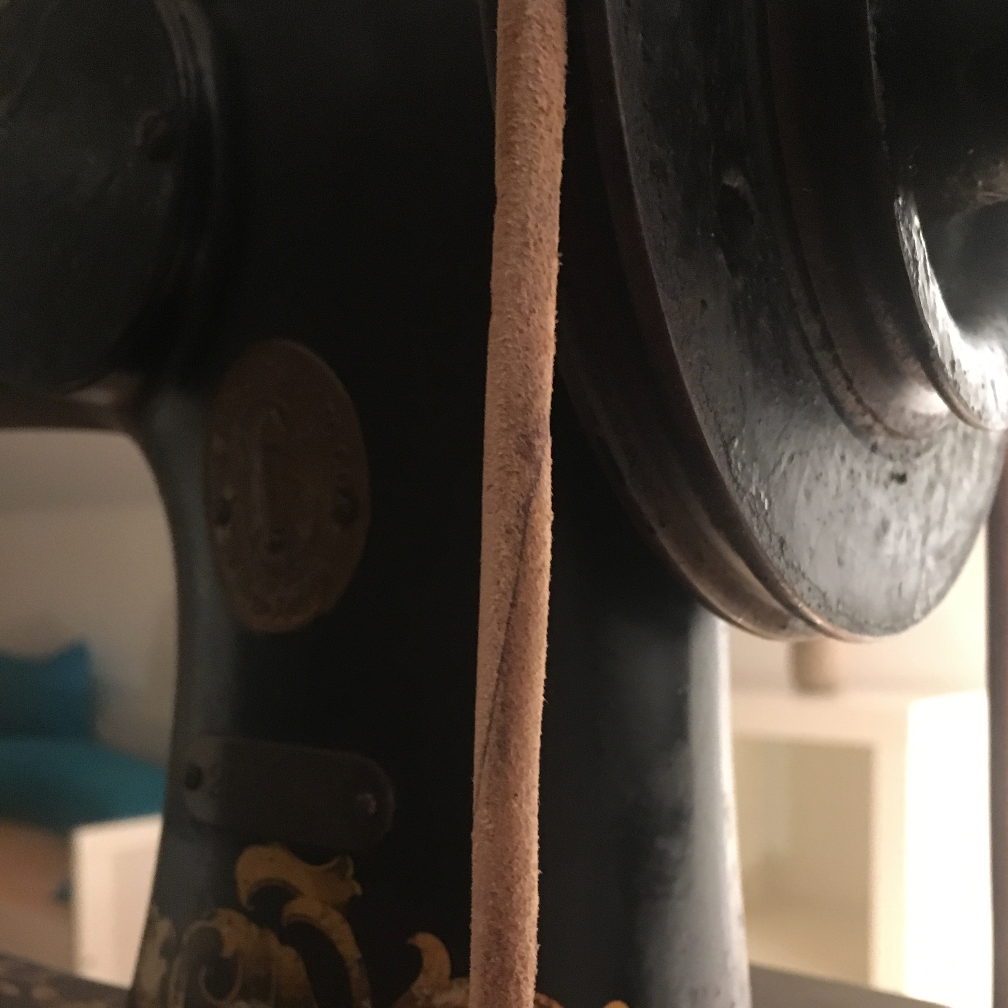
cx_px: 510
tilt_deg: -2.2
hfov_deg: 47.2
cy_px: 646
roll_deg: -0.2
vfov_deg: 46.7
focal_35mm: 35
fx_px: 1153
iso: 250
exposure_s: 1/17
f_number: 2.2
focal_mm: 4.15
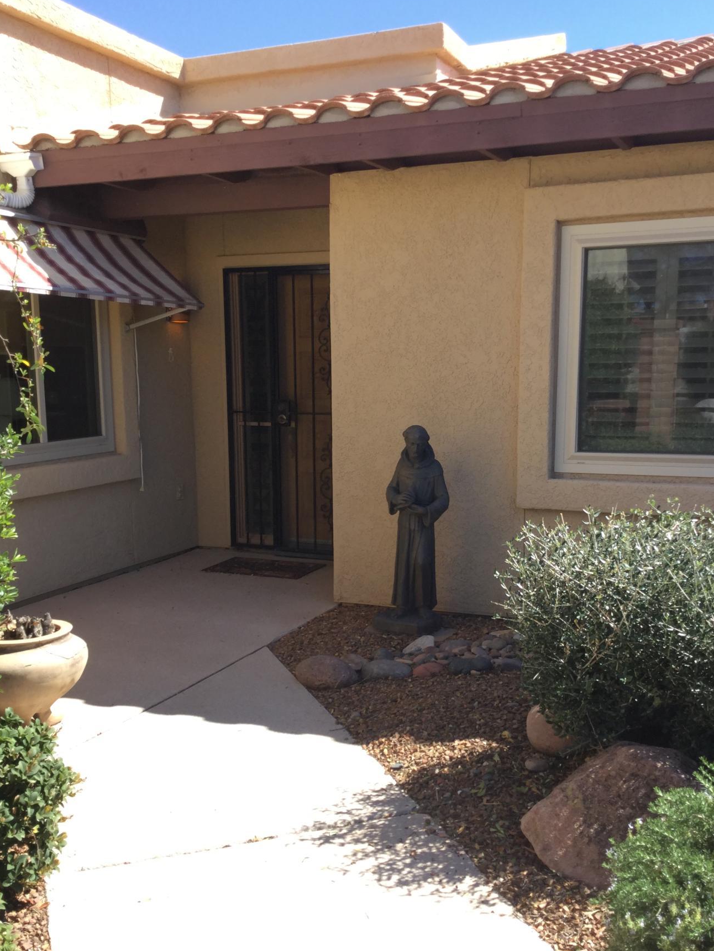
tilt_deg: -10.7
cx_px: 377
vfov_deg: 51.3
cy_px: 526
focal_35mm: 36
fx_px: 990
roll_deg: -0.6
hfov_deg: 39.7
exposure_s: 1/443
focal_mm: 3.3
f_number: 2.4
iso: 25
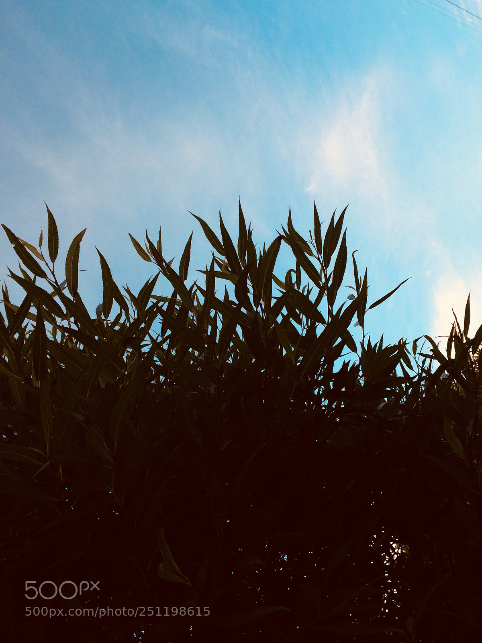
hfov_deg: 48.2
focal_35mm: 29
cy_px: 322
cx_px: 241
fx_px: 538
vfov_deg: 61.7
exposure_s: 1/210
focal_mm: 4.15
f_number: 2.2
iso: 32
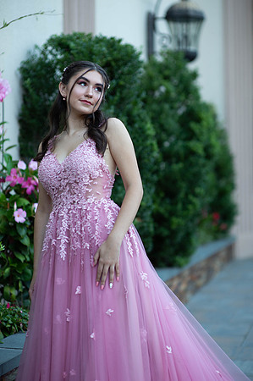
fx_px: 898
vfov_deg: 23.9
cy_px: 190
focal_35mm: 85
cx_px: 126
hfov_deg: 16.0
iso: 250
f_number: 2
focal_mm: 85
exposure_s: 1/640
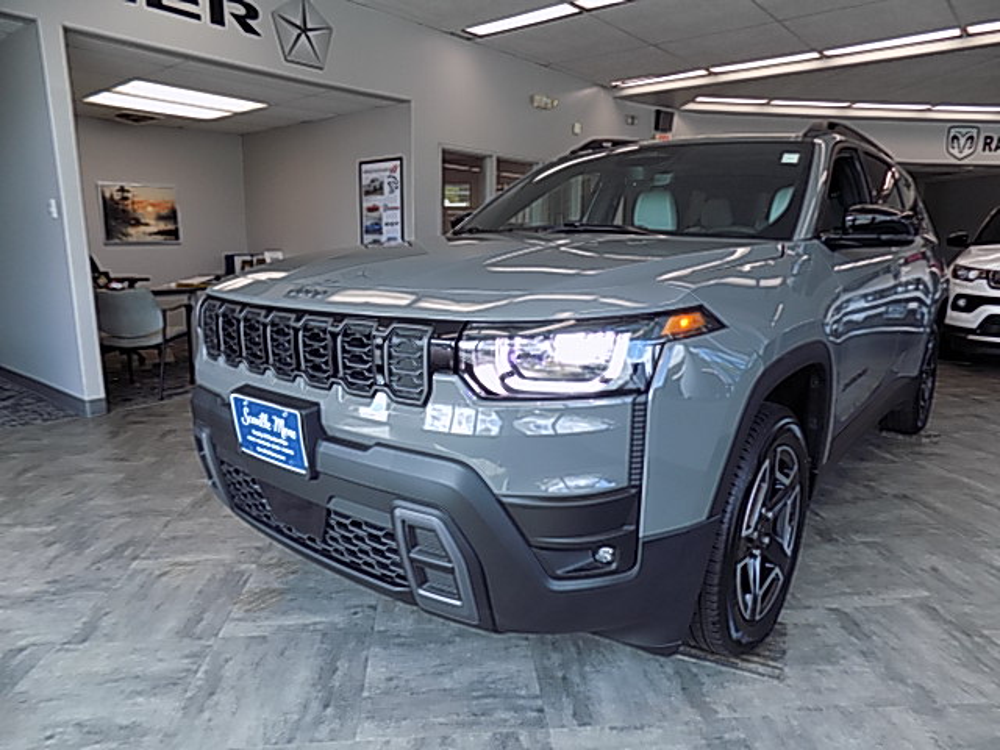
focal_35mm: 23
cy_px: 375
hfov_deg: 73.9
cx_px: 500
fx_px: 664
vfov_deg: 58.9
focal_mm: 4
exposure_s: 1/30
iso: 80
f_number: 3.1
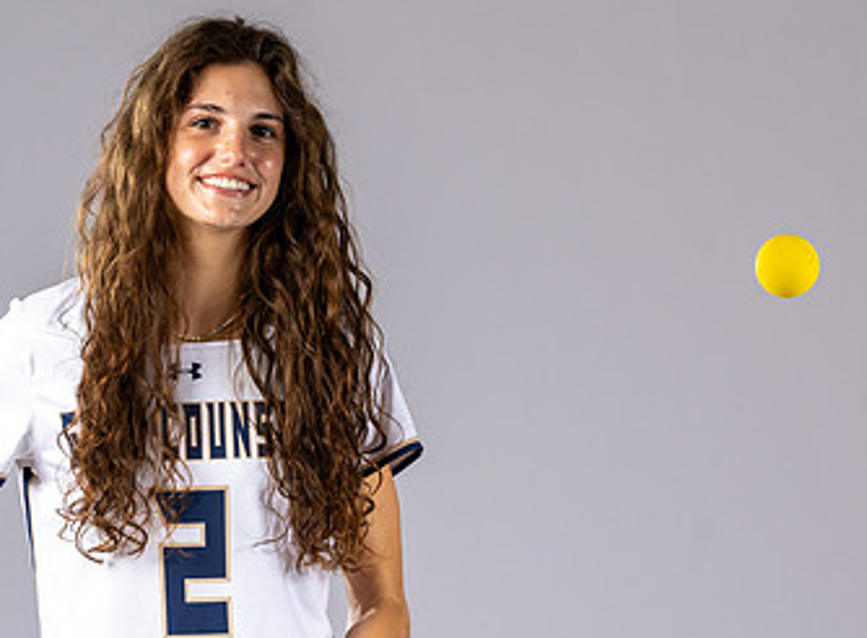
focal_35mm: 230
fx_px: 5724
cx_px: 229
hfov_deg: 8.7
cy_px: 514
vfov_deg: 6.4
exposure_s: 1/200
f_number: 6.3
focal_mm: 101
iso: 250
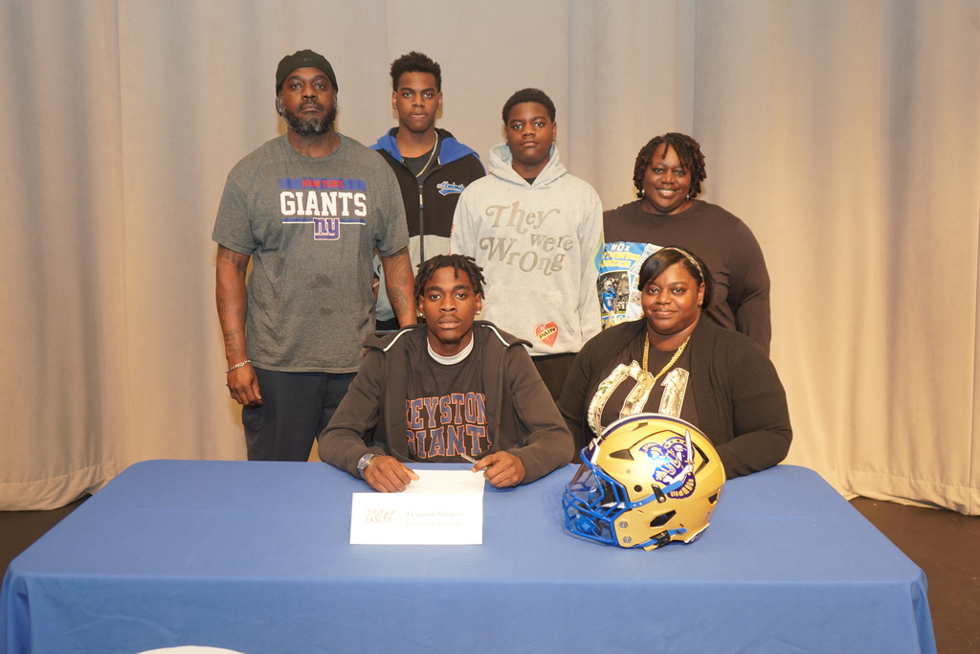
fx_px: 898
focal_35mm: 33
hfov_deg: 57.2
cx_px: 490
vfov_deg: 40.0
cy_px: 327
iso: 1250
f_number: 4
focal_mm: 33
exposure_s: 1/160
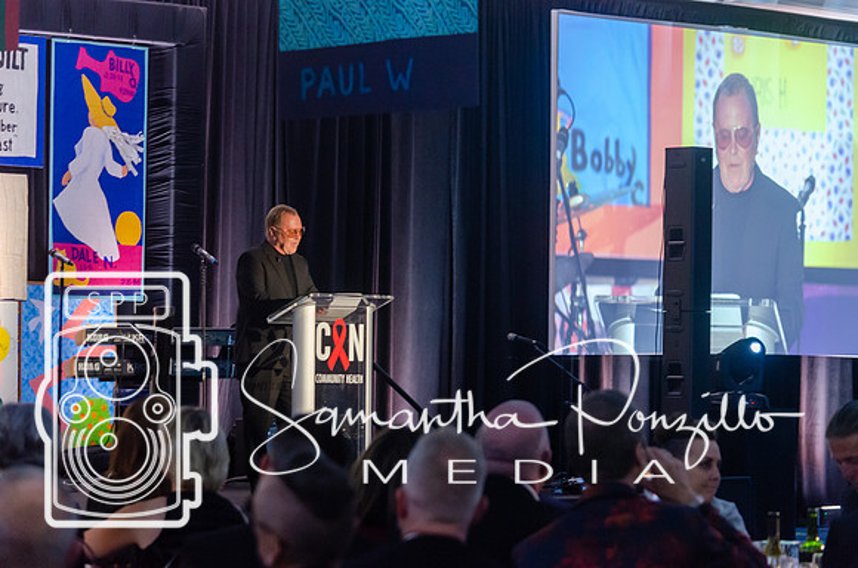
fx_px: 3496
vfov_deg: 9.3
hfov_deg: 14.0
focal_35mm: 147
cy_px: 284
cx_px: 429
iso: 2200
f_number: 4.5
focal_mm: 98
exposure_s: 1/30
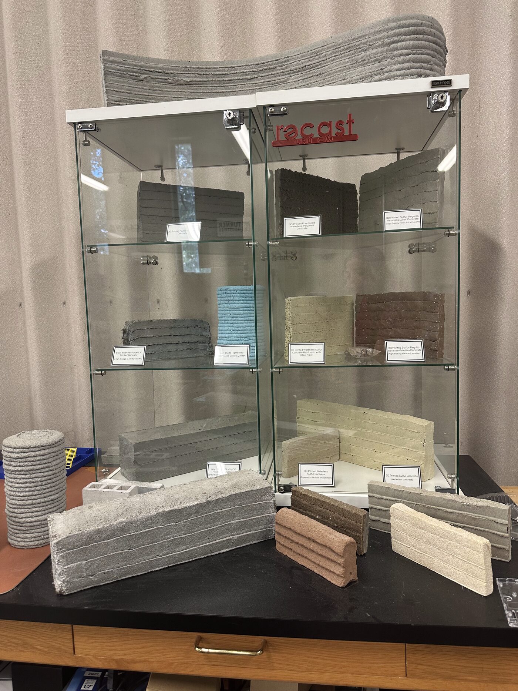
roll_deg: -0.8
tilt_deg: -4.3
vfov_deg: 71.6
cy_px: 346
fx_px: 479
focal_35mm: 24
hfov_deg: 56.8
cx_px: 259
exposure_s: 1/60
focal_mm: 6.86
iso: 125
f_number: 1.78
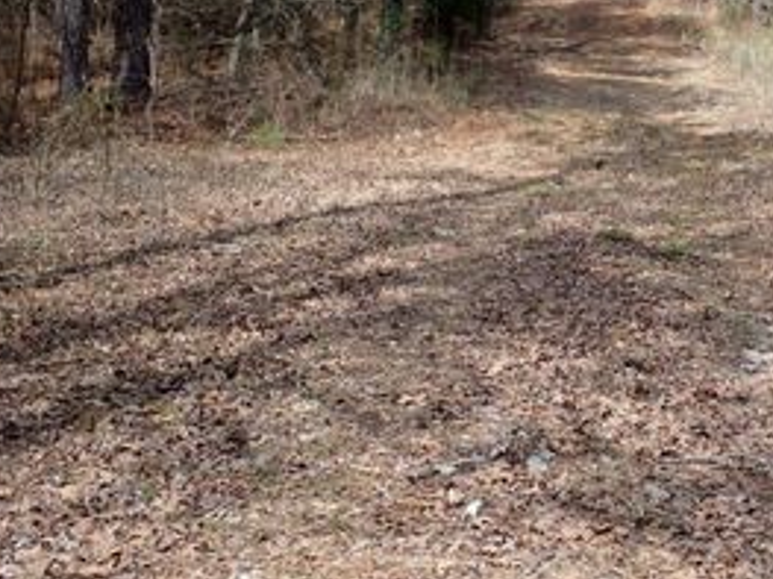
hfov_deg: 26.8
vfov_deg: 20.4
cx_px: 538
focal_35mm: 72
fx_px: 1607
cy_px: 222
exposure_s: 1/320
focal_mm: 7.84
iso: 100
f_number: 4
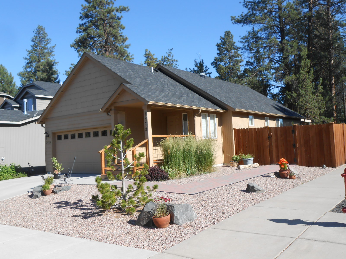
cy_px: 130
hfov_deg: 54.0
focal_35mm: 34
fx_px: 340
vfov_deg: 41.8
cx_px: 173
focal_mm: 6
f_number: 3.9
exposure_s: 1/500
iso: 80
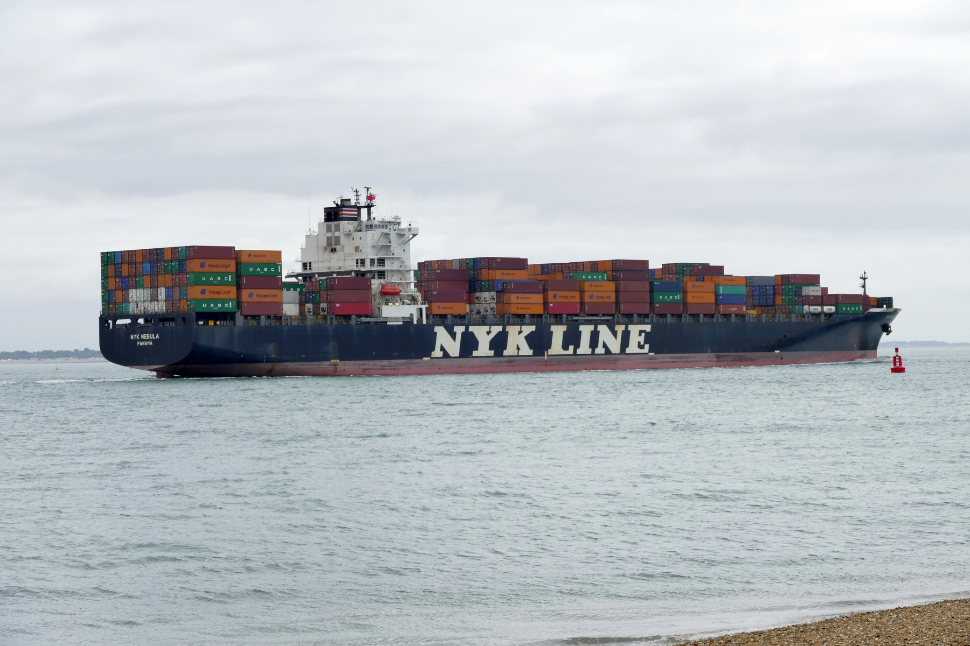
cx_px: 485
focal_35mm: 94
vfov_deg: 14.6
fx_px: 2533
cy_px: 323
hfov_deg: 21.7
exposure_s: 1/1300
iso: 125
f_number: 5
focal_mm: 34.43
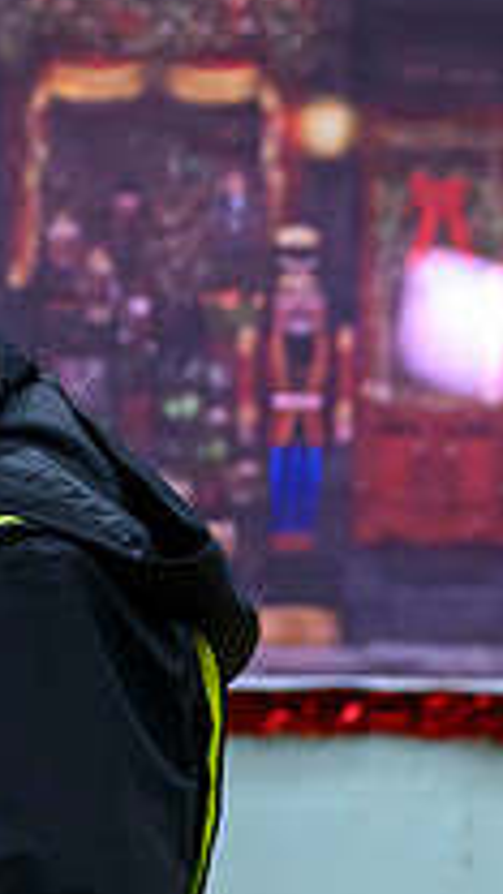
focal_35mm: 176
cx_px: -201
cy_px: 663
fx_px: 4173
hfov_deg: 6.8
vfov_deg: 12.2
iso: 3200
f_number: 4
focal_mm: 46
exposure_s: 1/250
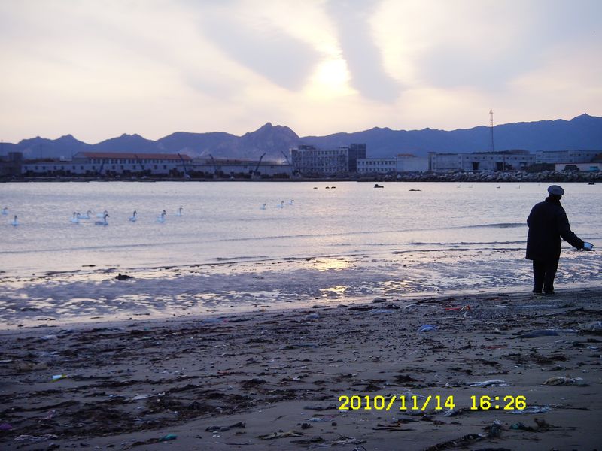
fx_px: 922
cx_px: 301
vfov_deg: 27.5
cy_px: 226
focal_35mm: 53
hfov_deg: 36.2
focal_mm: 11.13
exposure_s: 1/100
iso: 50
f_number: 4
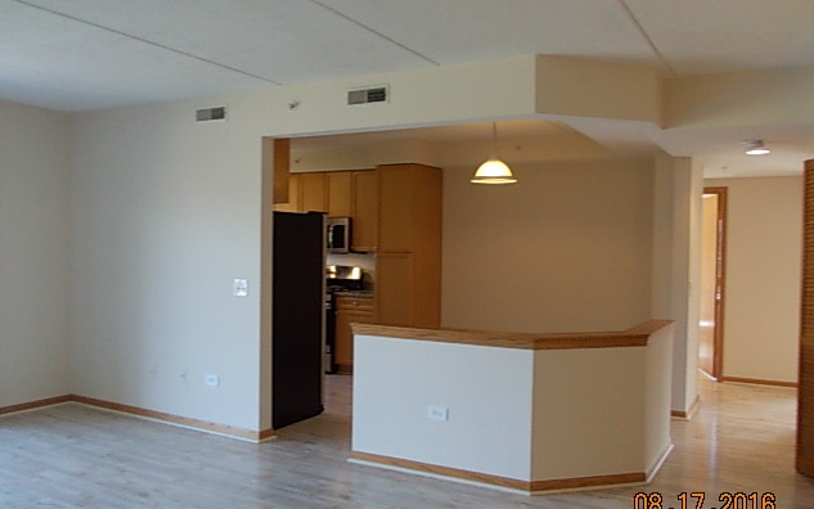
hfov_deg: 62.9
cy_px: 269
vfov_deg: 41.8
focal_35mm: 30
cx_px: 405
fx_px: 666
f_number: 2.7
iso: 200
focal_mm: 4
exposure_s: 1/60
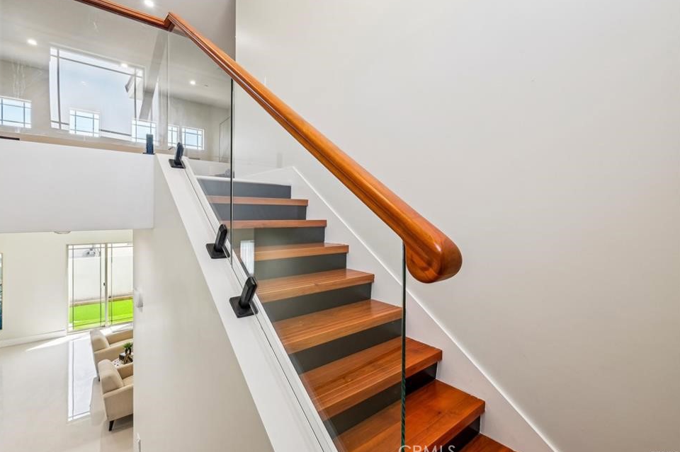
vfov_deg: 73.7
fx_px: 302
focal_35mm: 16
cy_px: 221
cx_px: 321
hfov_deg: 96.7
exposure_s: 1/15
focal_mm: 10
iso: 160
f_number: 8
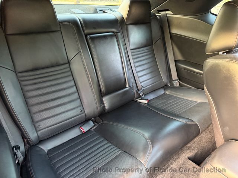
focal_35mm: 24
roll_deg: -2.4
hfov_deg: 71.6
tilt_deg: -28.5
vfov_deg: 56.8
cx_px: 119
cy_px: 89
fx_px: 165
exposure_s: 1/40
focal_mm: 6.76
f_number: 1.78
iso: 1000
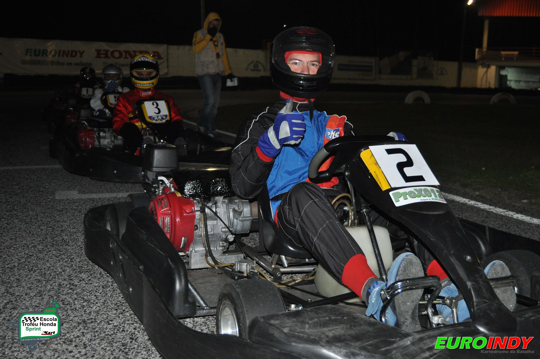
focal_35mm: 39
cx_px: 270
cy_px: 180
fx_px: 584
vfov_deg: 34.1
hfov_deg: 49.6
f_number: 4
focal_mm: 26
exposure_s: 1/60
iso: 800
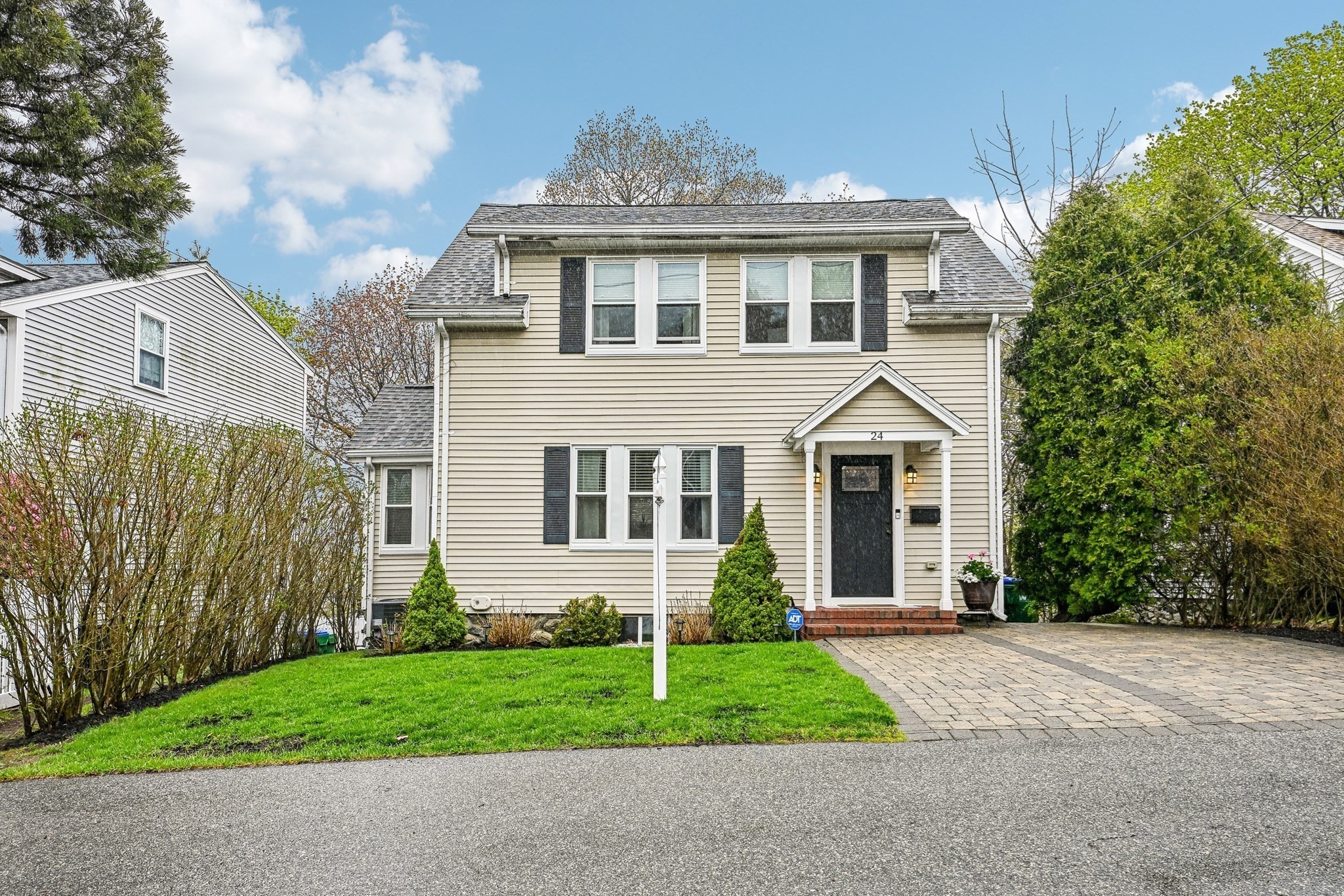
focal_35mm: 23
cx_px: 672
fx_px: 859
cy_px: 448
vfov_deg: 55.1
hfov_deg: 76.1
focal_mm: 23
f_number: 8
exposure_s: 1/250
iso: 400
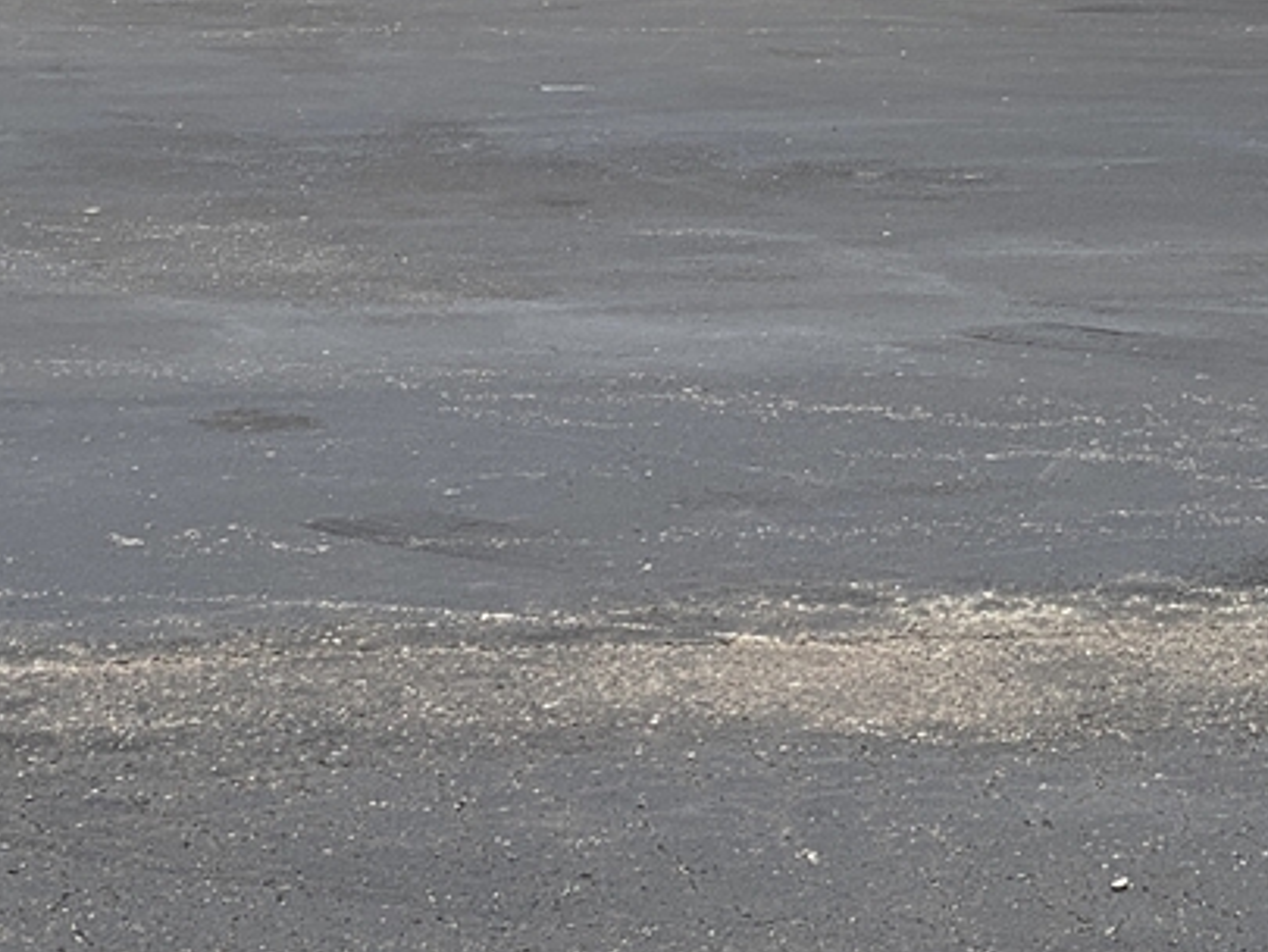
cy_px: -241
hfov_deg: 12.8
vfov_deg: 9.5
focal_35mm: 154
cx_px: 814
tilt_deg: -4.4
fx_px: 5643
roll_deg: -0.9
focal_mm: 6
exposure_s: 1/1996
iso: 20
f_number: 2
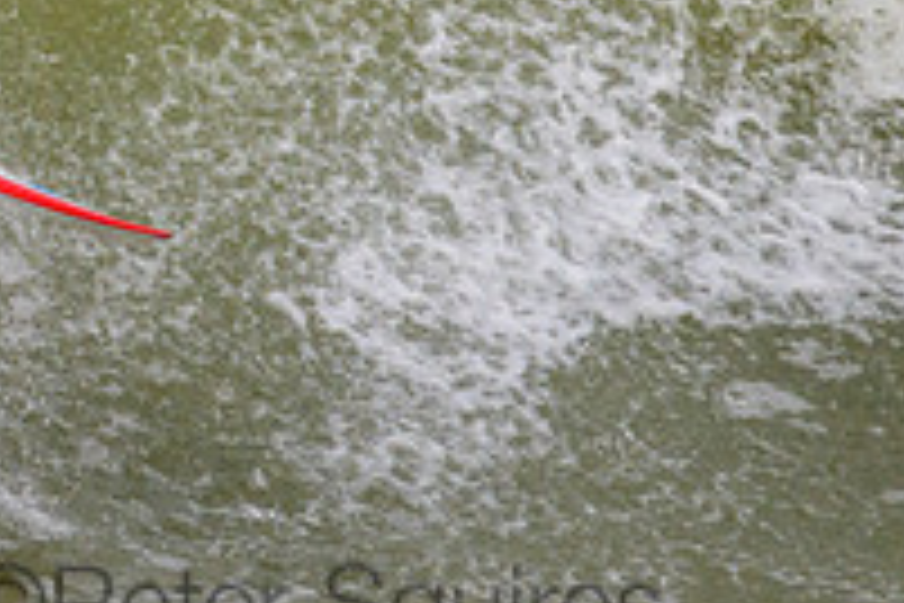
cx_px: -74
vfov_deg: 0.5
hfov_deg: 0.7
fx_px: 75202
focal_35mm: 2995
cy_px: -401
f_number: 11
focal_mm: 800
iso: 640
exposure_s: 1/2000
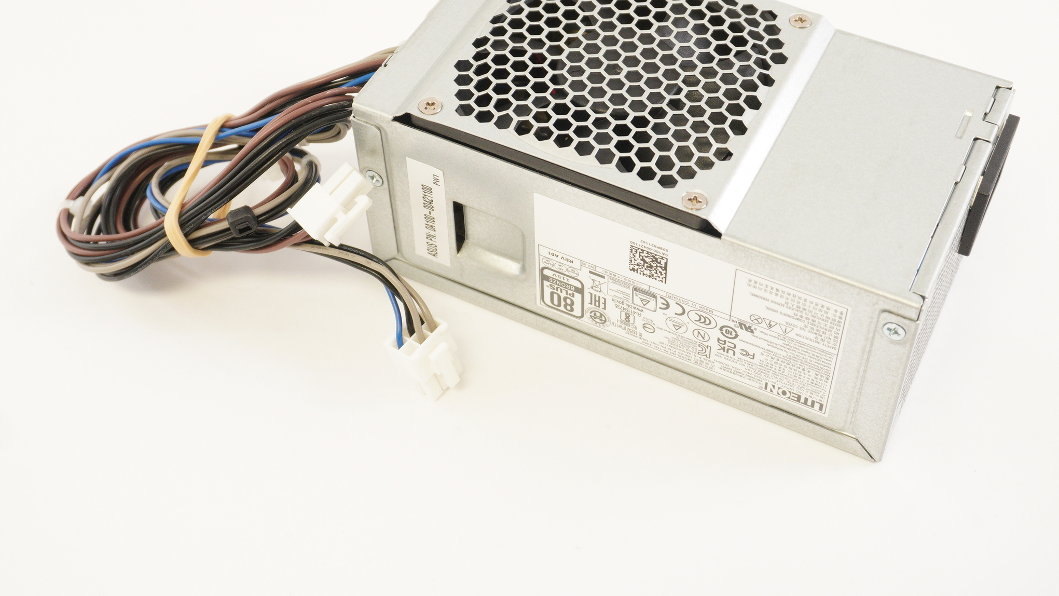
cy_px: 181
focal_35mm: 50
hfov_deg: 41.3
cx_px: 566
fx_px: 1404
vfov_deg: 23.8
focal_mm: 26
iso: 1000
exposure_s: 1/30
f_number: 5.6
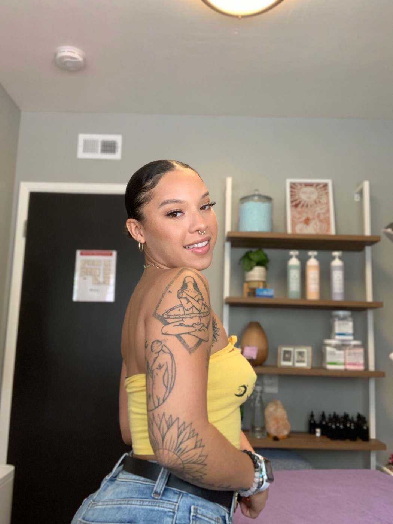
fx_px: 484
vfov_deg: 56.8
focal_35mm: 32
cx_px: 196
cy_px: 262
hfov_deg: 44.2
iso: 64
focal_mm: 2.87
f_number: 2.2
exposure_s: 1/71
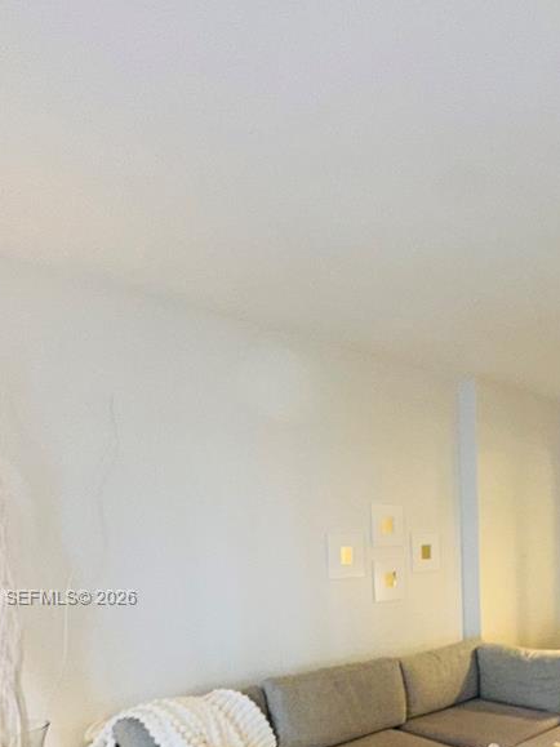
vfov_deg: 57.1
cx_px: 477
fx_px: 626
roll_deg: +1.7
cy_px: 599
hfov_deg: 44.9
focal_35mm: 29
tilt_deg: -5.9
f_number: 2.2
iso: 100
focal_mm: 2.22
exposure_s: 1/60
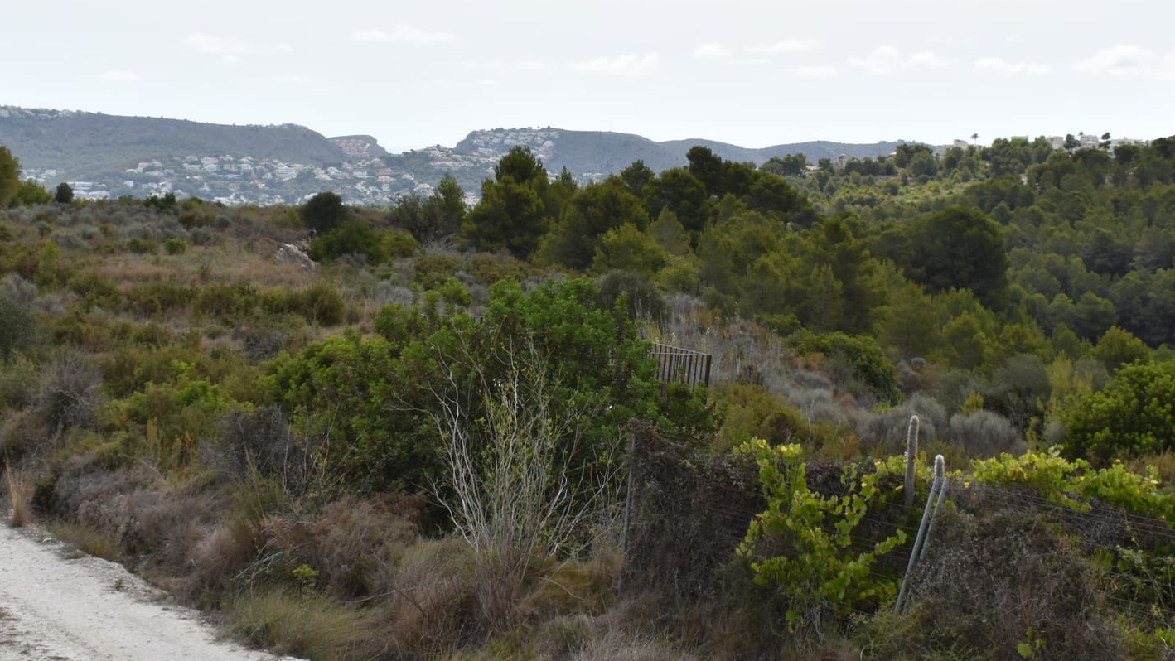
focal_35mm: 59
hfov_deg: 35.4
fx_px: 1838
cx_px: 601
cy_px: 250
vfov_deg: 20.4
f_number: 10
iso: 100
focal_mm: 26
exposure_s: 1/200
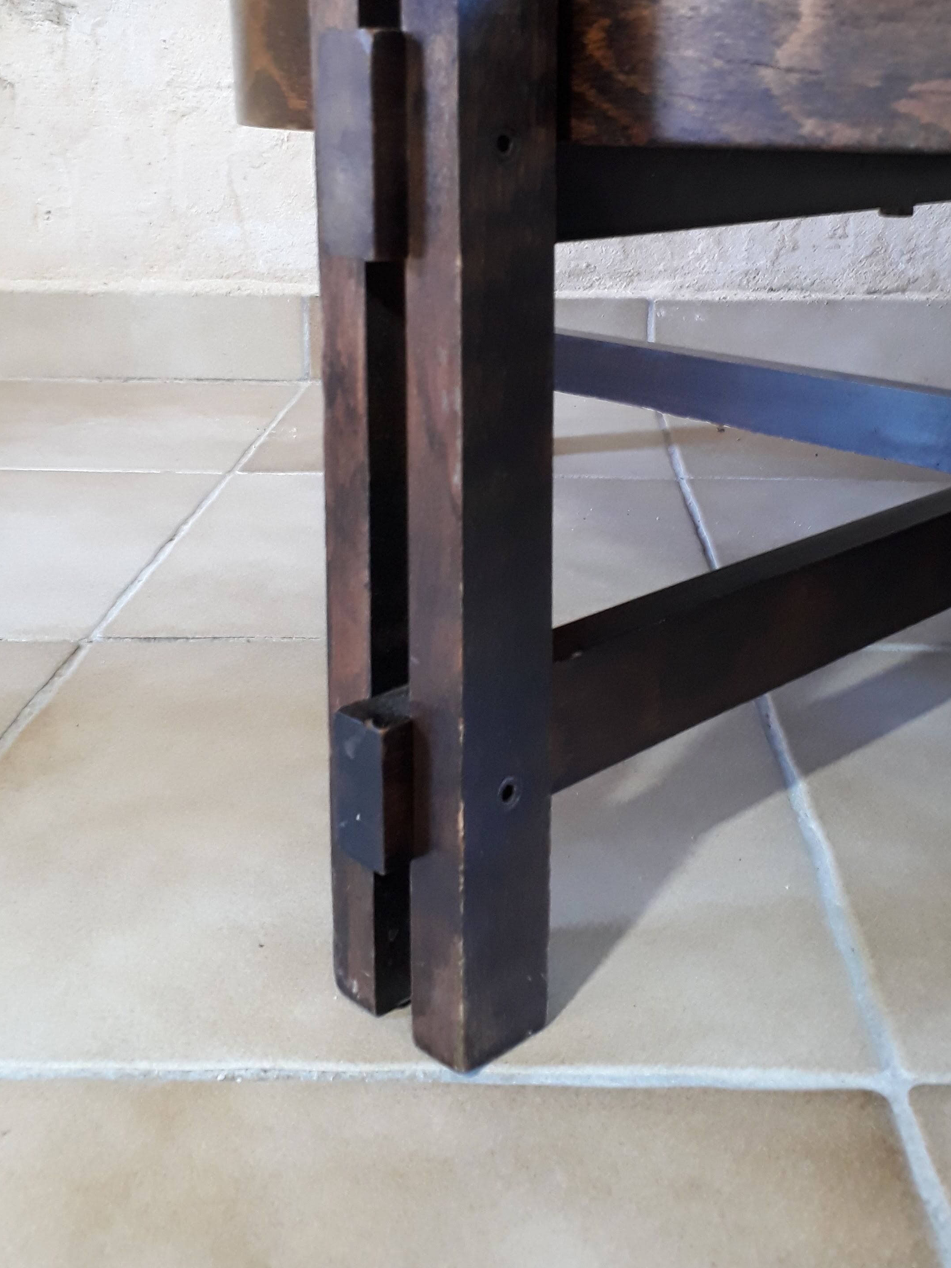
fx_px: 1429
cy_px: 383
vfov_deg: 46.8
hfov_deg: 36.8
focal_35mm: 39
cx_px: 537
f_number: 1.9
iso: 160
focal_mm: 3.6
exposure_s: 1/17
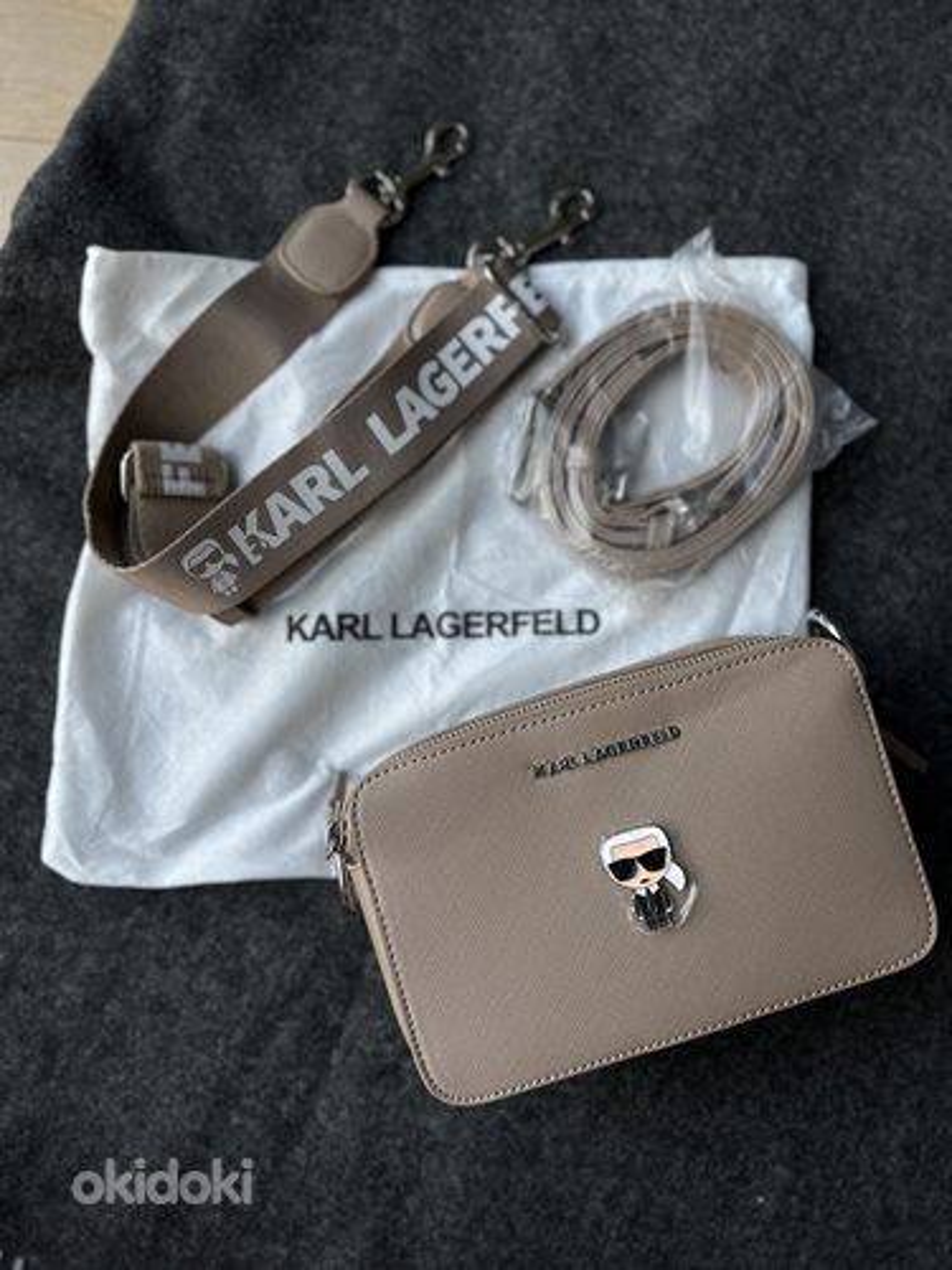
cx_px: 476
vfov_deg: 71.6
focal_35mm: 24
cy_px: 635
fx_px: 880
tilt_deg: -85.4
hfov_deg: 56.8
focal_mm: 6.86
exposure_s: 1/153
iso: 64
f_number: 1.78
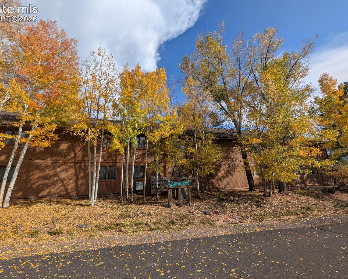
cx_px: 157
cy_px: 134
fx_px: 134
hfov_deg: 104.5
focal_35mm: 13
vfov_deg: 92.2
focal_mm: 2.02
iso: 50
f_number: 1.7
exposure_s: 1/3436
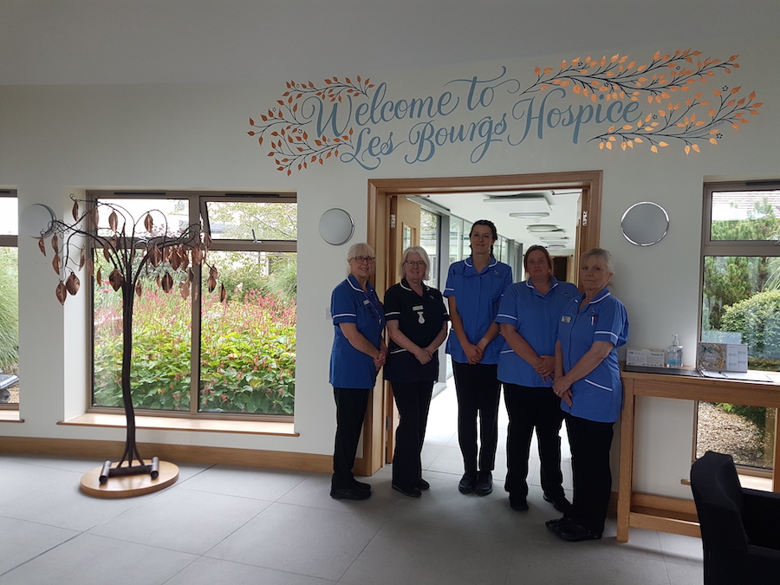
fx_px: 586
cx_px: 390
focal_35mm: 26
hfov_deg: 67.3
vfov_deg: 53.1
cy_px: 292
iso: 64
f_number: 1.7
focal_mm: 4.2
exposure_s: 1/100
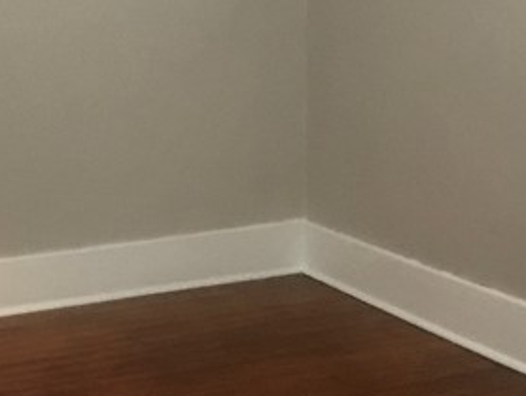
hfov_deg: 18.7
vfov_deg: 14.4
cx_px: 53
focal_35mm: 103
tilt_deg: -7.3
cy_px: 121
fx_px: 1566
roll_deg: +1.5
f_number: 1.8
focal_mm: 3.99
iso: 64
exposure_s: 1/15
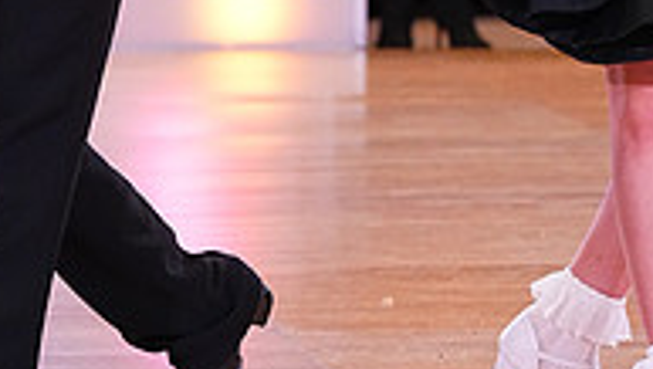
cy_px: -281
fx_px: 7089
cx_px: 414
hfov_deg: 5.3
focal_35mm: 409
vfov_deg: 3.0
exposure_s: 1/320
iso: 5000
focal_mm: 130
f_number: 6.3
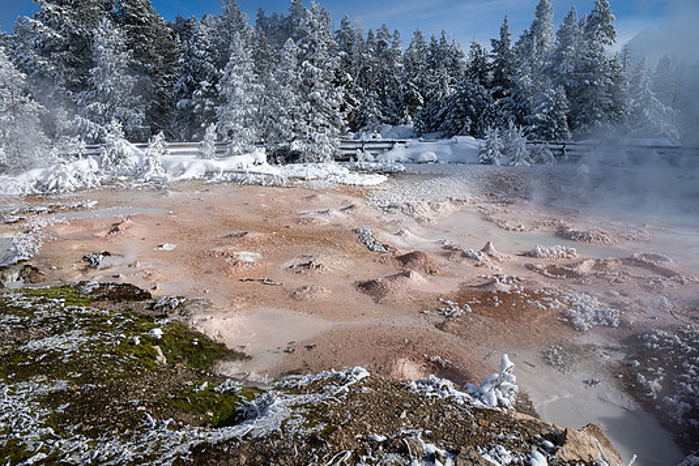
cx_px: 321
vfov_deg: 49.6
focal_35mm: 26
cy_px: 229
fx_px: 505
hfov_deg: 69.3
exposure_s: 1/125
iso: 200
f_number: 11
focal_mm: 24
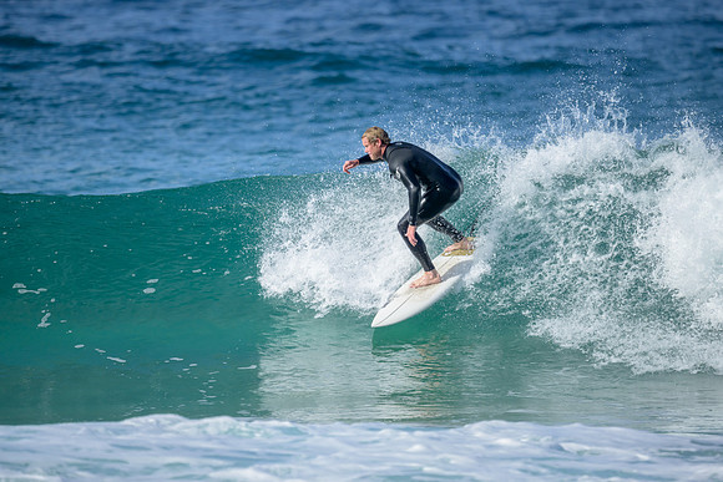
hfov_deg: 2.6
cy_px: 241
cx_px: 362
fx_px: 16070
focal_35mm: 800
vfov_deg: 1.7
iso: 450
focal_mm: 800
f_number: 6.3
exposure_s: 1/2500
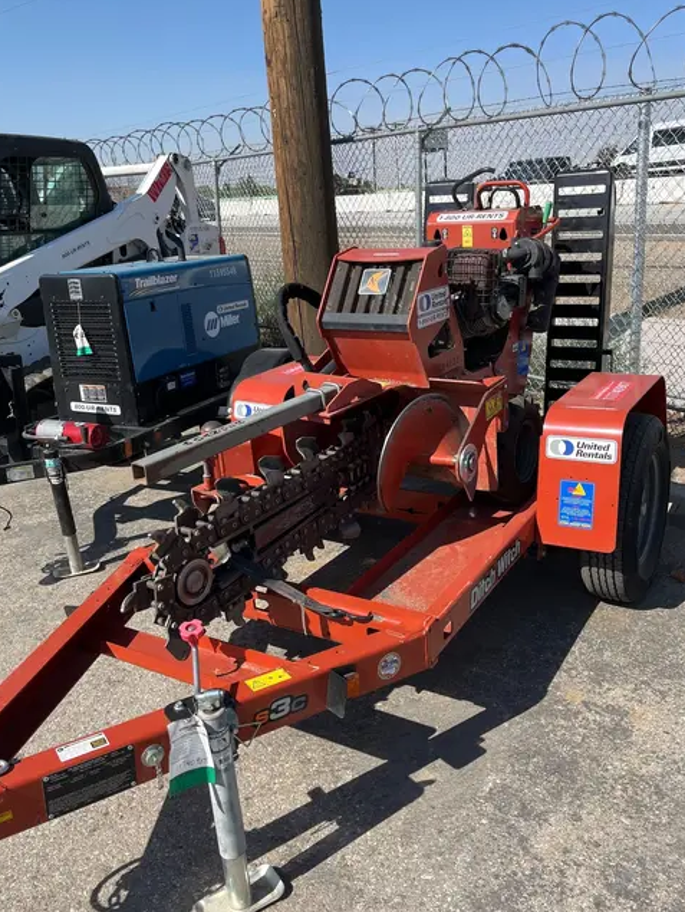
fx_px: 791
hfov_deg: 46.8
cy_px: 442
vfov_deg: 59.9
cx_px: 352
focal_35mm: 30
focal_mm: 5.1
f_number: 1.6
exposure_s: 1/2825
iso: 50
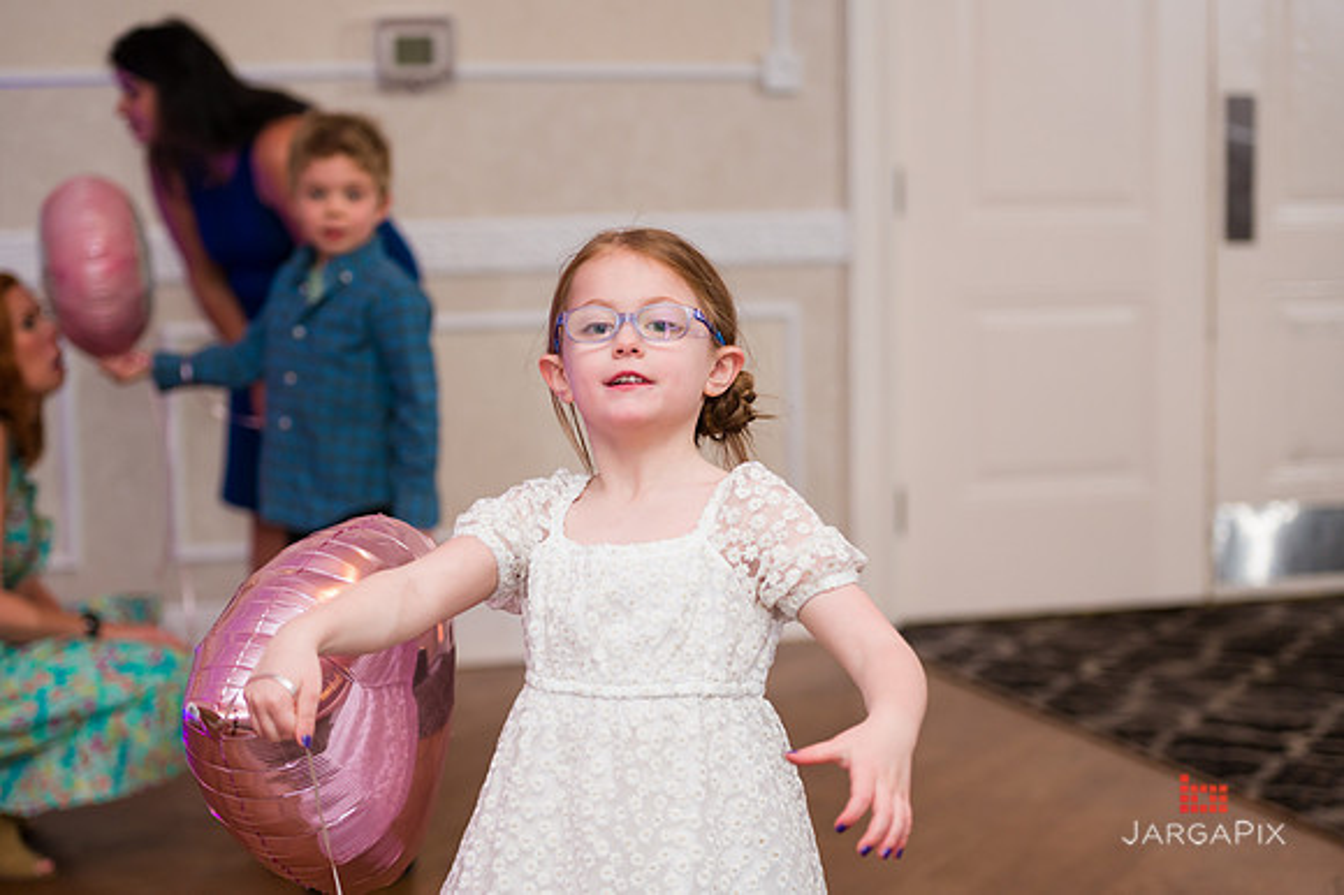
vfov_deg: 19.4
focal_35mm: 70
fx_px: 2612
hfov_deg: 28.9
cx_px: 672
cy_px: 448
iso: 1600
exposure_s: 1/200
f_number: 3.2
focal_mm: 70
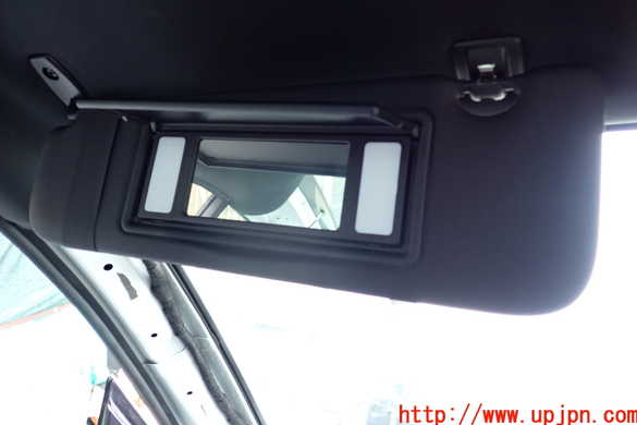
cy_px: 184
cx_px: 318
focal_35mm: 32
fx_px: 566
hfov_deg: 58.7
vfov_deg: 41.0
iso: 200
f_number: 2.3
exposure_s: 1/30
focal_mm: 5.4
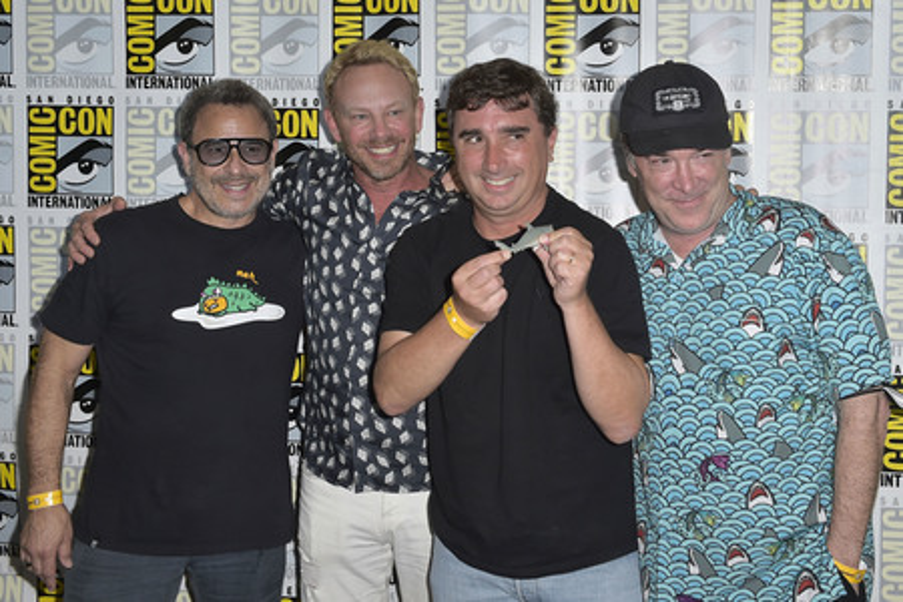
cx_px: 452
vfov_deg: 35.1
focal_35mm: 38
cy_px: 301
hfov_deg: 50.7
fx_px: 953
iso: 250
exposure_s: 1/250
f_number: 6.3
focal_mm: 38
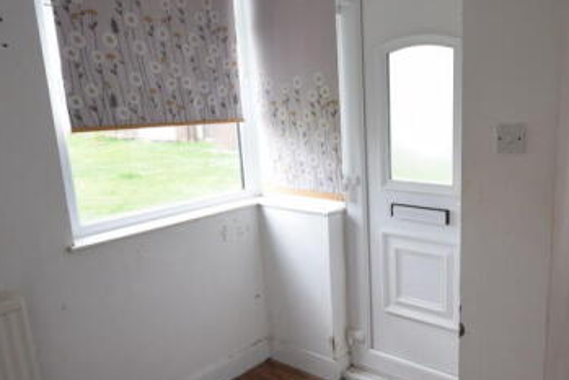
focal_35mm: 31
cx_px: 371
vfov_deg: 42.4
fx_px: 489
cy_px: 210
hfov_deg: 59.2
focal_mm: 11
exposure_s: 1/100
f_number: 5
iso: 400
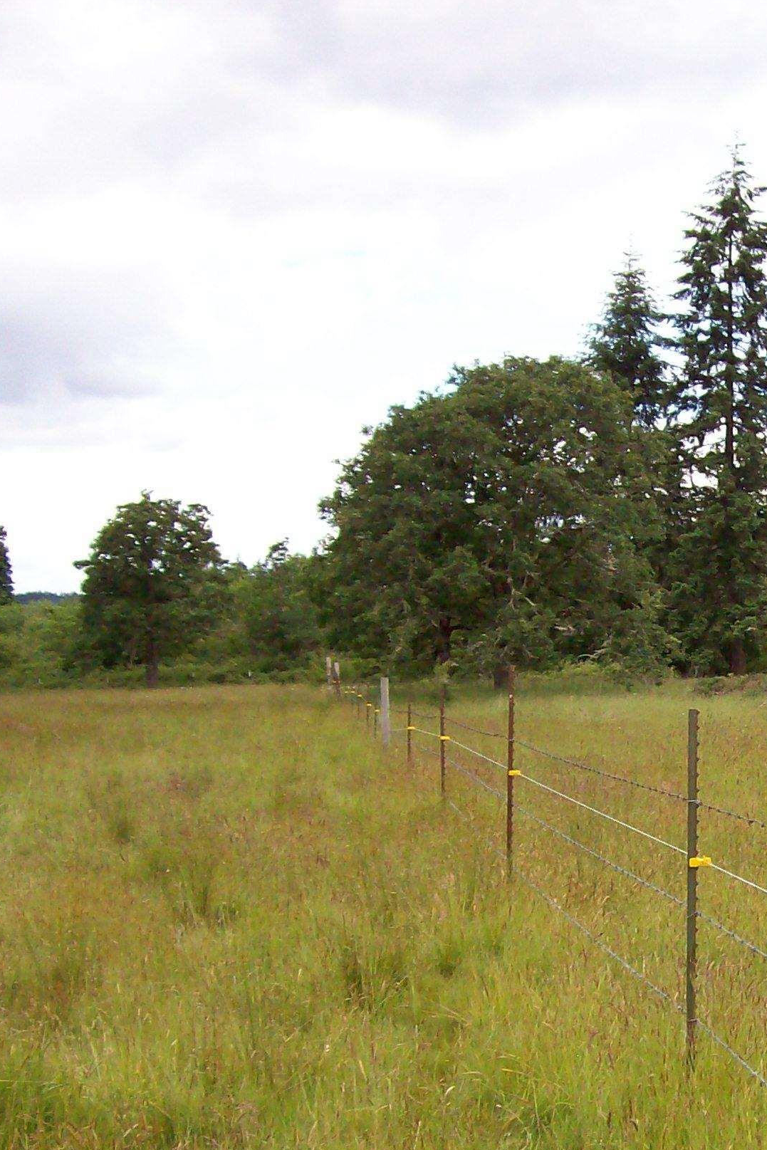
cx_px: 743
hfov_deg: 20.1
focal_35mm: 66
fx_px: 2109
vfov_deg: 30.3
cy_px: 757
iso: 80
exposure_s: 1/675
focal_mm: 6
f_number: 2.7
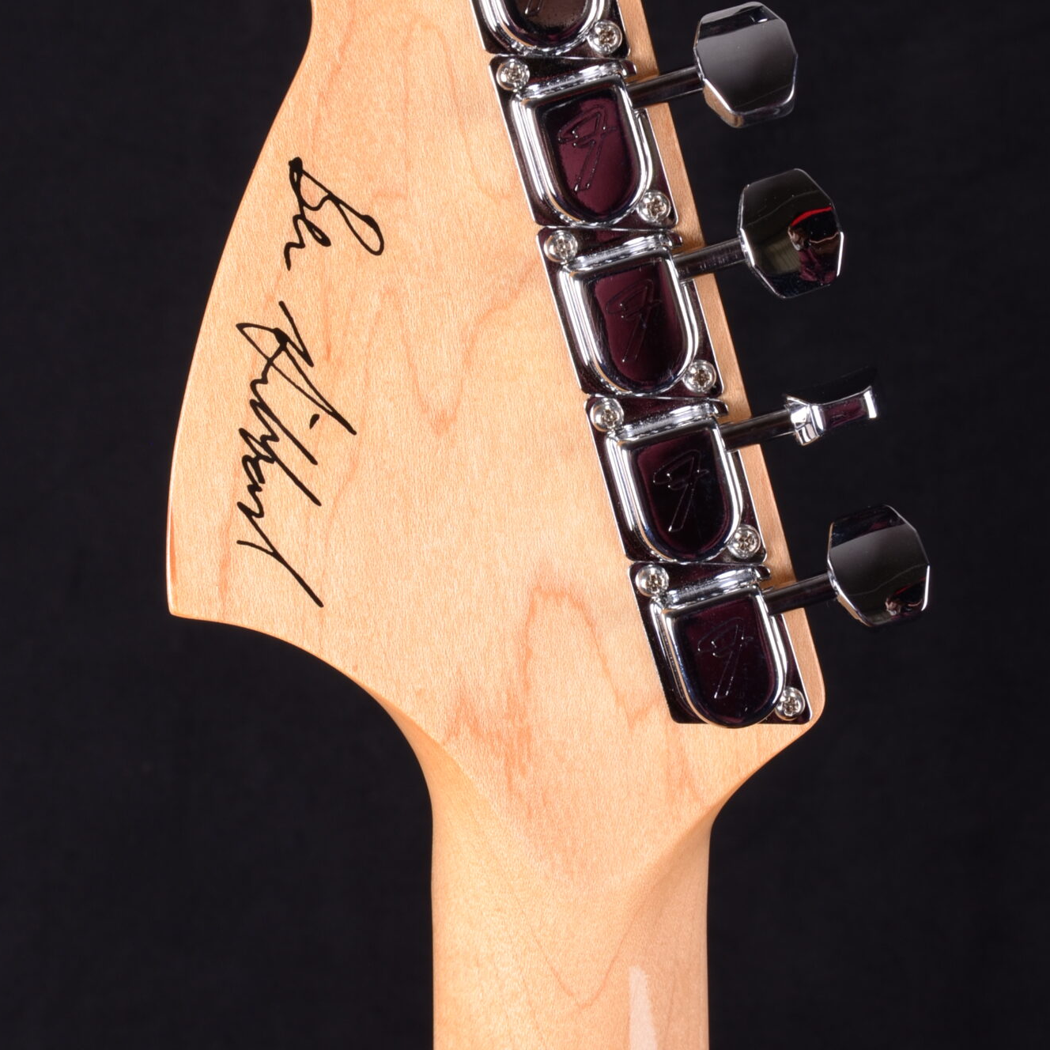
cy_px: 367
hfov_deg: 20.2
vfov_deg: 20.2
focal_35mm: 86
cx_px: 508
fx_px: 2945
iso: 200
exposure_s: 1/200
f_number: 13
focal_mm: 35
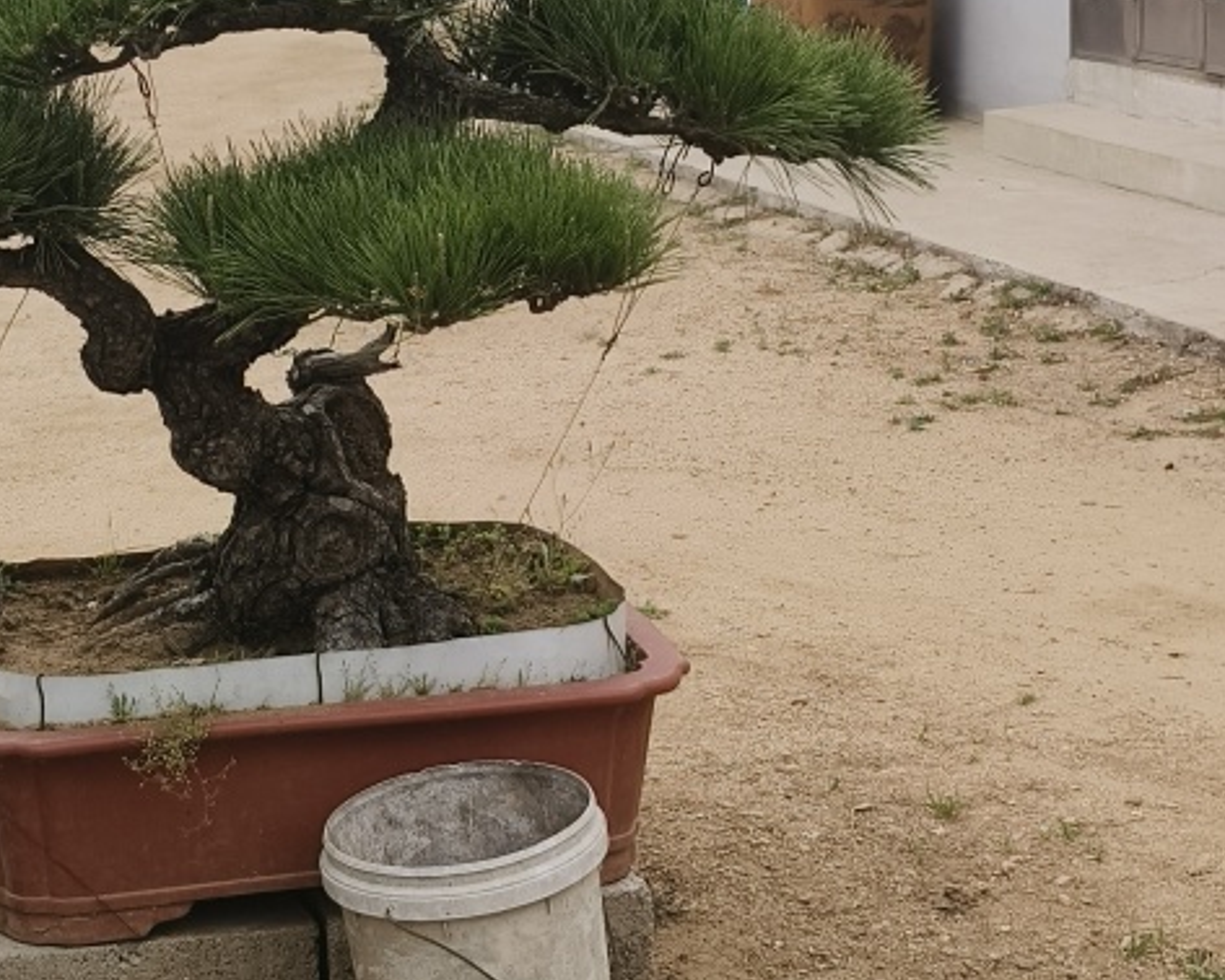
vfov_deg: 17.8
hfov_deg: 22.1
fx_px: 3119
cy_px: 255
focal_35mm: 86
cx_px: 343
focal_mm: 5.5
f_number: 1.75
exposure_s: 1/760
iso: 100
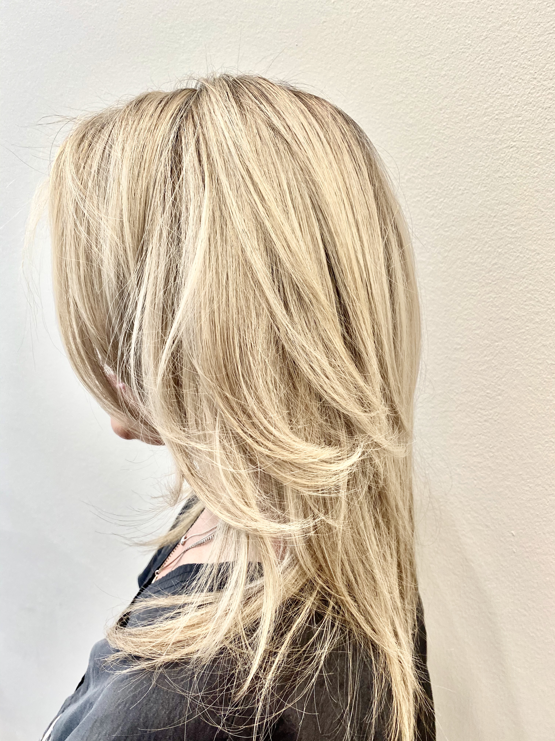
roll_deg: +1.5
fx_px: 556
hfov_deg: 53.1
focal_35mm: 26
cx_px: 278
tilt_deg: -14.4
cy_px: 370
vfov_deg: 67.3
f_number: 1.8
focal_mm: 4.25
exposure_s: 1/120
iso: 125
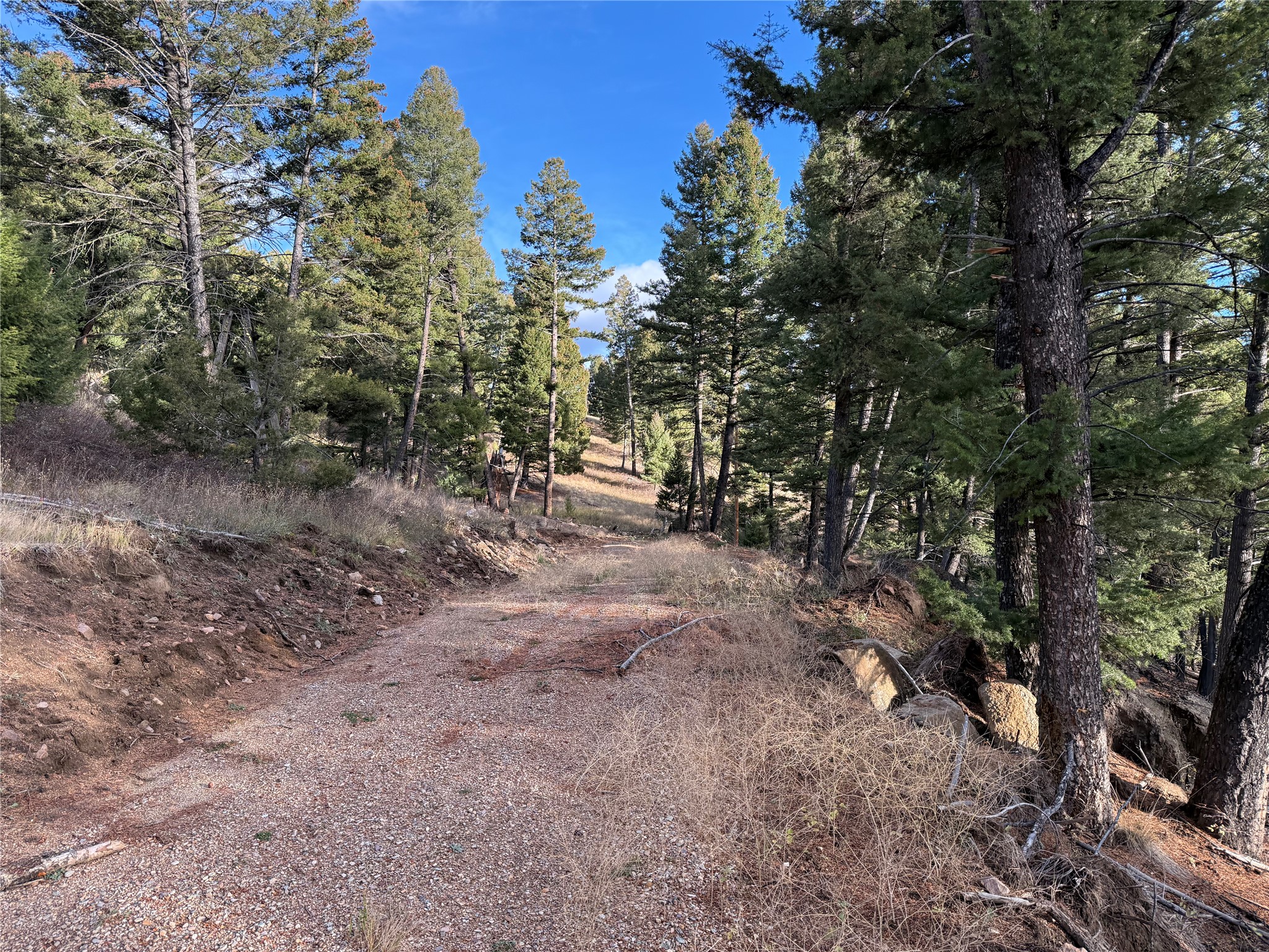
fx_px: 880
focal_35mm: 24
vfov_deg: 56.8
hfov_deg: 71.6
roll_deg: +1.2
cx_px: 634
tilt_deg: +0.3
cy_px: 476
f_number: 1.78
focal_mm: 6.76
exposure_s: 1/622
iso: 100
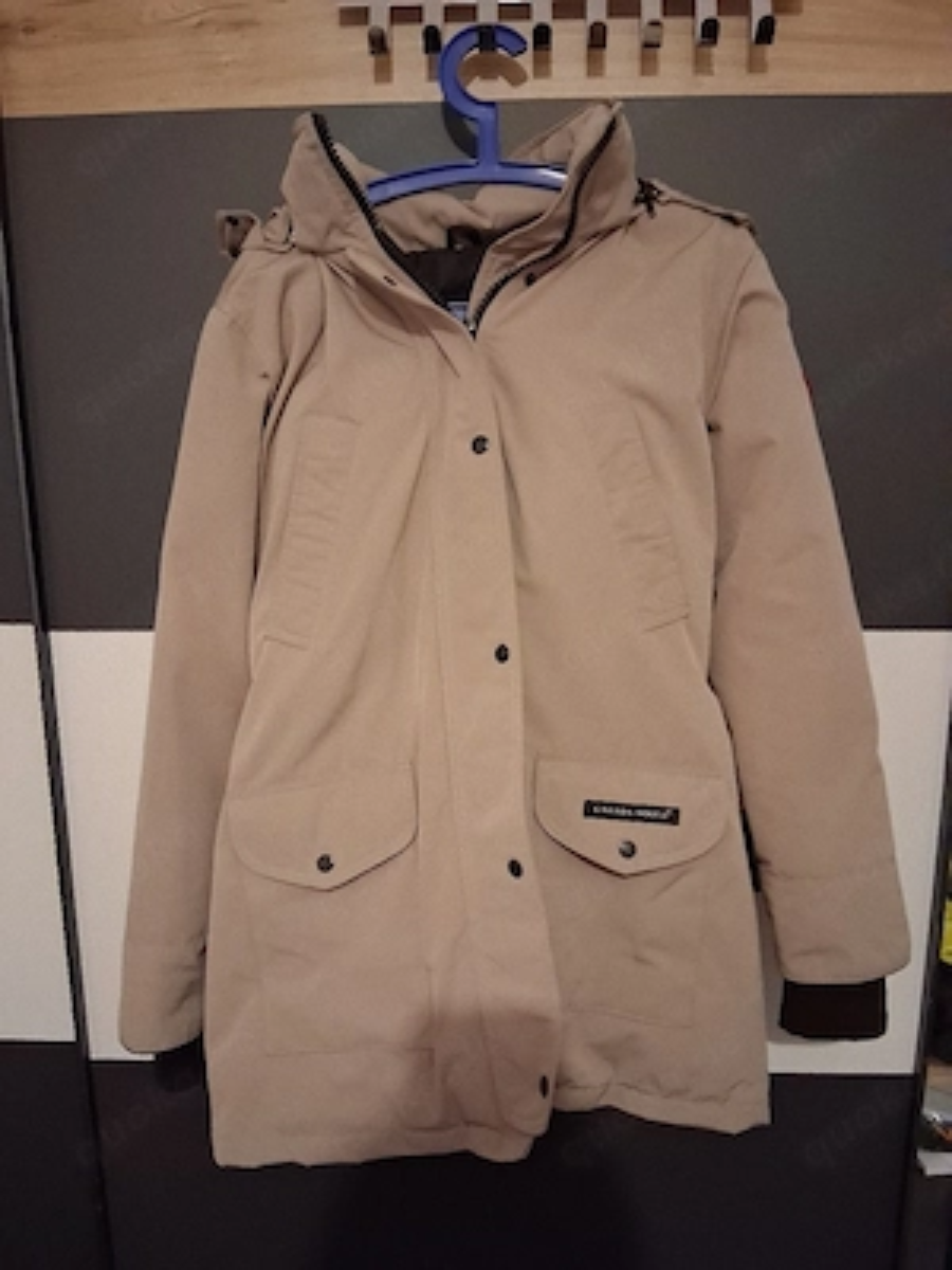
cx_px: 476
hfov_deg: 53.1
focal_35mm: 26
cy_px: 635
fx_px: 953
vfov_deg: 67.3
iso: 1250
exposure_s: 1/20
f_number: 1.8
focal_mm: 3.98
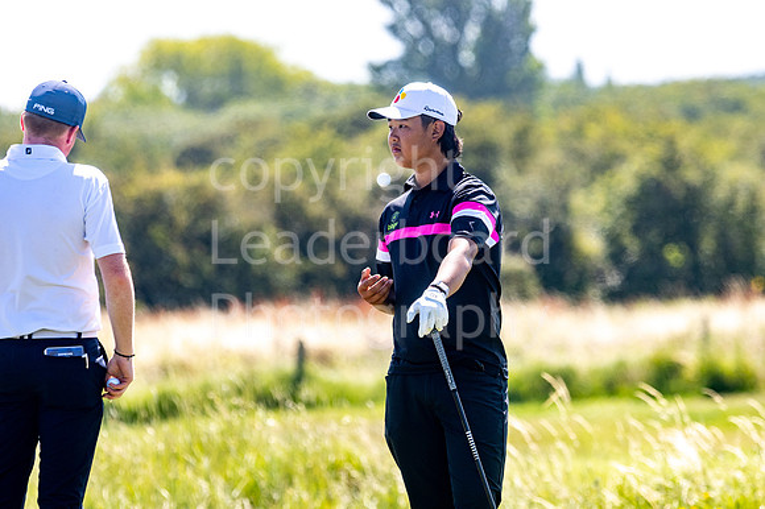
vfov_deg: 3.1
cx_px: 382
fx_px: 9557
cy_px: 254
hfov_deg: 4.6
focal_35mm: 450
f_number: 5.6
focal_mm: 300
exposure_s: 1/640
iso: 160
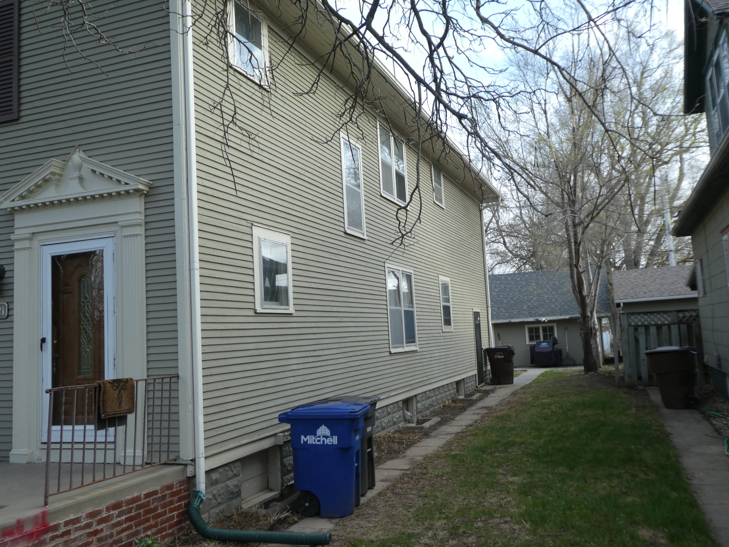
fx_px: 653
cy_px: 274
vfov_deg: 45.4
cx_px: 364
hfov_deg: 58.4
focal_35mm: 31
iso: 80
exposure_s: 1/200
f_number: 3.5
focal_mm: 5.4
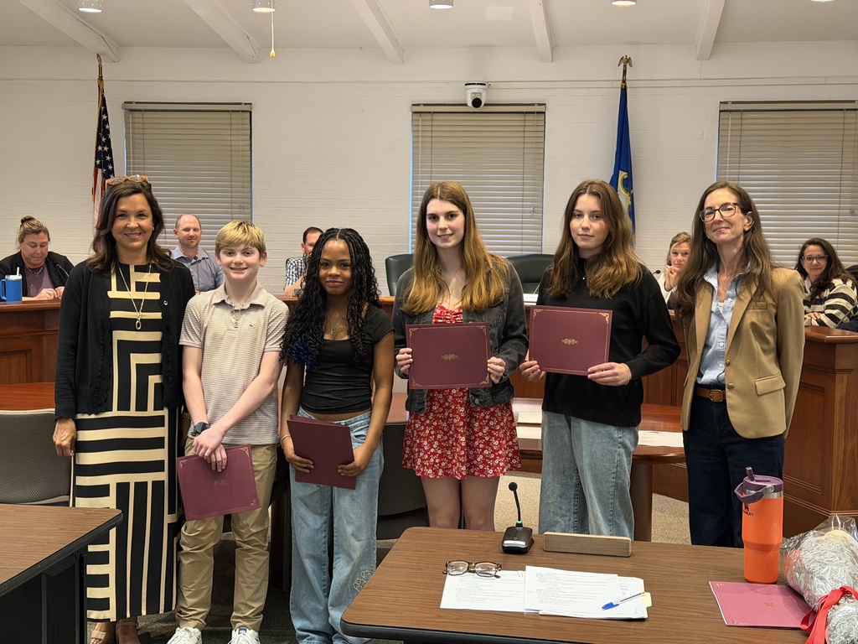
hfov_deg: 39.7
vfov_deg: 30.3
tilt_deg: -4.9
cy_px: 322
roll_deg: -0.4
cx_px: 429
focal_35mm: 48
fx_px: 1190
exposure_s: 1/30
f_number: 1.78
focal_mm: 6.76
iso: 400
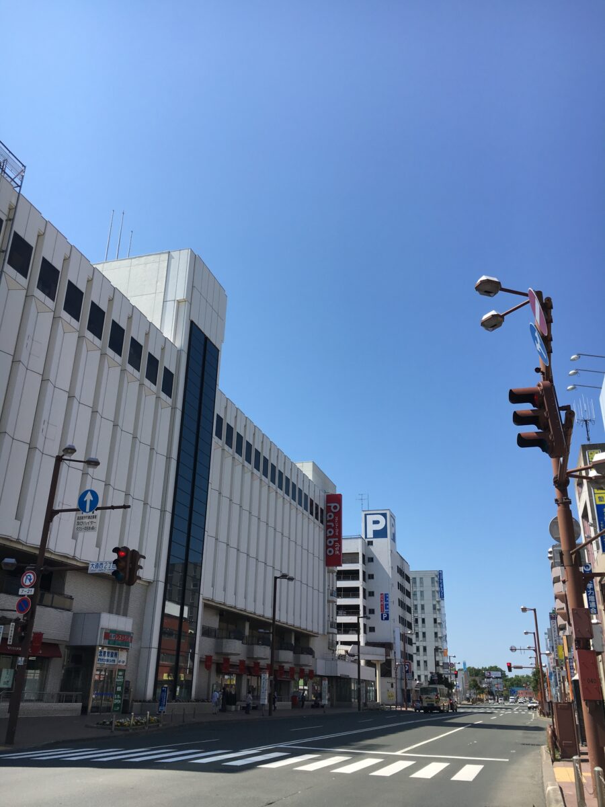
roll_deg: -2.8
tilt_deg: +24.1
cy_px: 404
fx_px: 676
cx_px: 302
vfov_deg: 61.7
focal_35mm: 29
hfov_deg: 48.2
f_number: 2.2
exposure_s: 1/1603
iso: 25
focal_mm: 4.15
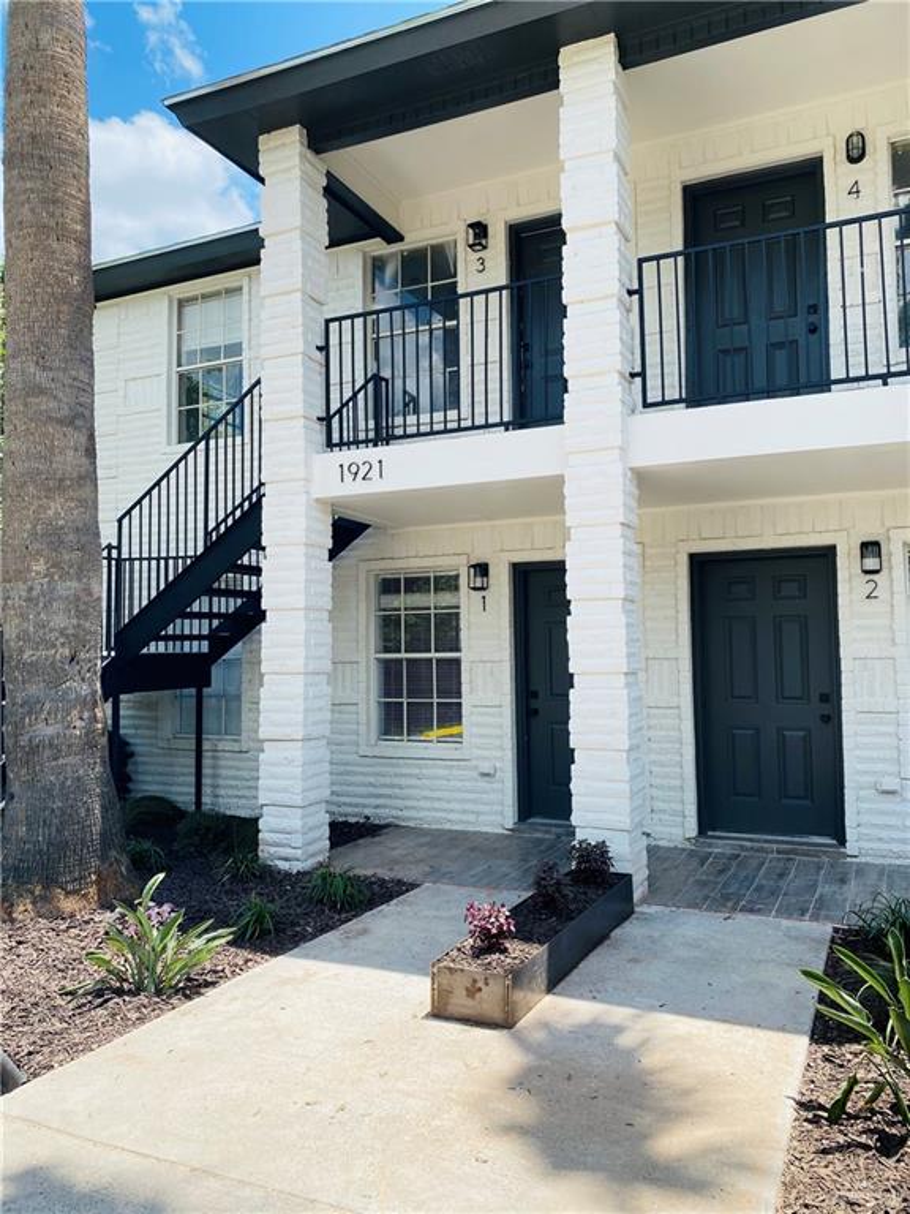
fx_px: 911
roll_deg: +0.8
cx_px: 455
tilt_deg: +4.2
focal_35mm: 26
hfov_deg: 53.1
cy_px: 607
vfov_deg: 67.3
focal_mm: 4.25
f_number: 1.8
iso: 32
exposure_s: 1/1565
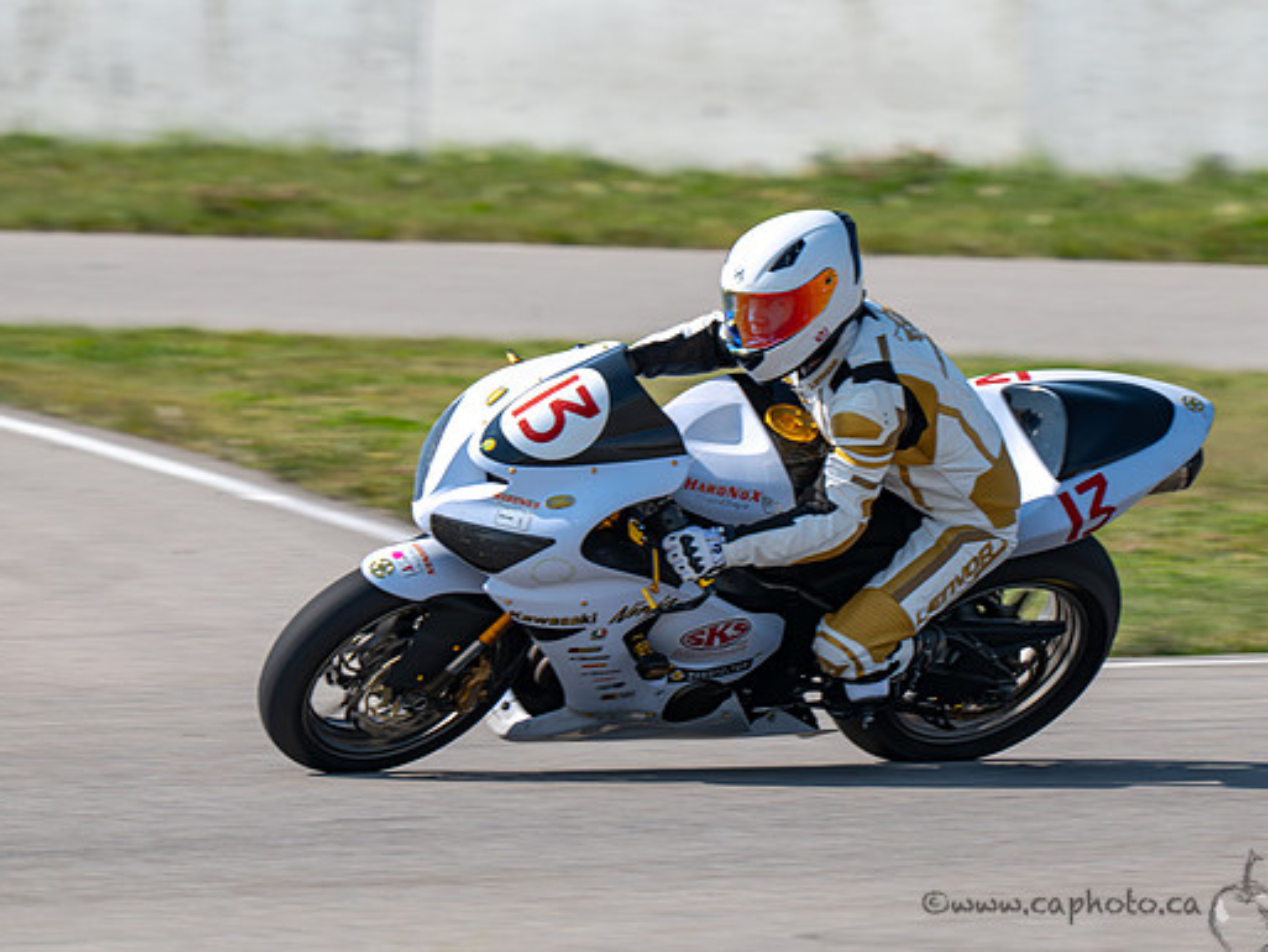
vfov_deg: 1.7
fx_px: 31326
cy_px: 536
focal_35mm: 855
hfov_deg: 2.3
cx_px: 736
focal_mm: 600
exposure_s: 1/250
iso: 140
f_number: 11
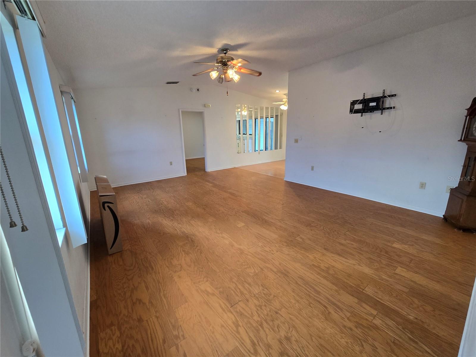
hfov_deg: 106.2
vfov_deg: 89.9
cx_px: 238
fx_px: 179
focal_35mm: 13
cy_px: 178
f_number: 2.2
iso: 160
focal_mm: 2.2
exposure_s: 1/60
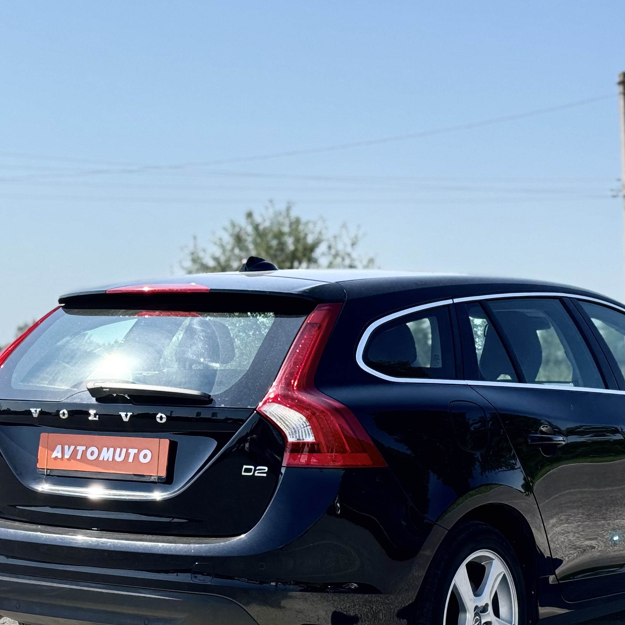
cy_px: 444
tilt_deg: -2.7
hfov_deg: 21.4
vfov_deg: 21.3
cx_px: 372
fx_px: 1655
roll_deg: +0.2
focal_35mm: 81
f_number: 1.78
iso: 64
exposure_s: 1/1681
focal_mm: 6.76
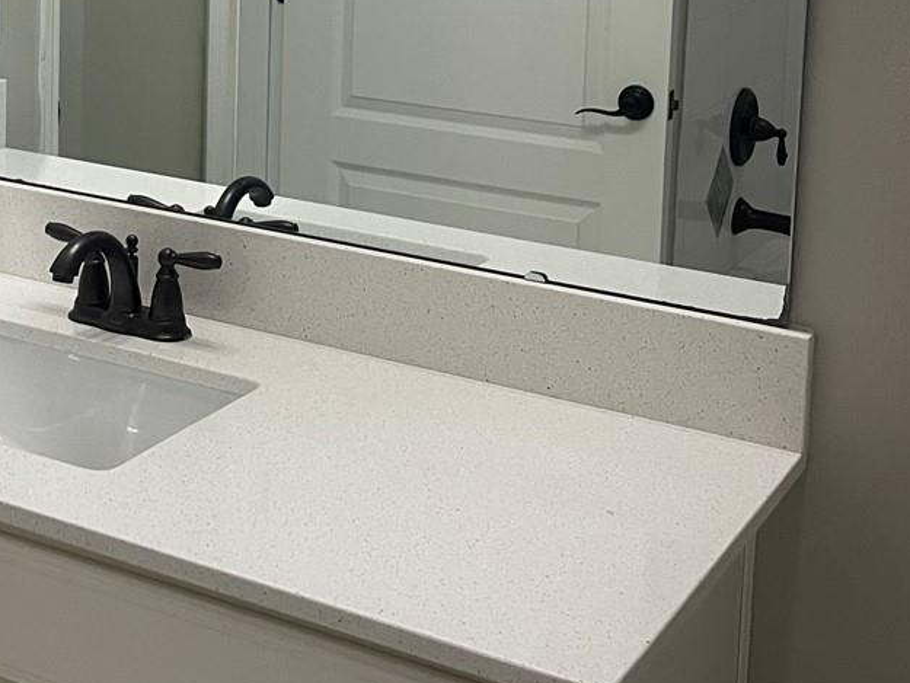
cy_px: -54
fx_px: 1683
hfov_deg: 29.1
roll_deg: -1.9
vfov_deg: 21.8
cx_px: 103
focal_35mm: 64
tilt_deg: -7.2
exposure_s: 1/60
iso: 125
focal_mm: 5.1
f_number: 1.6
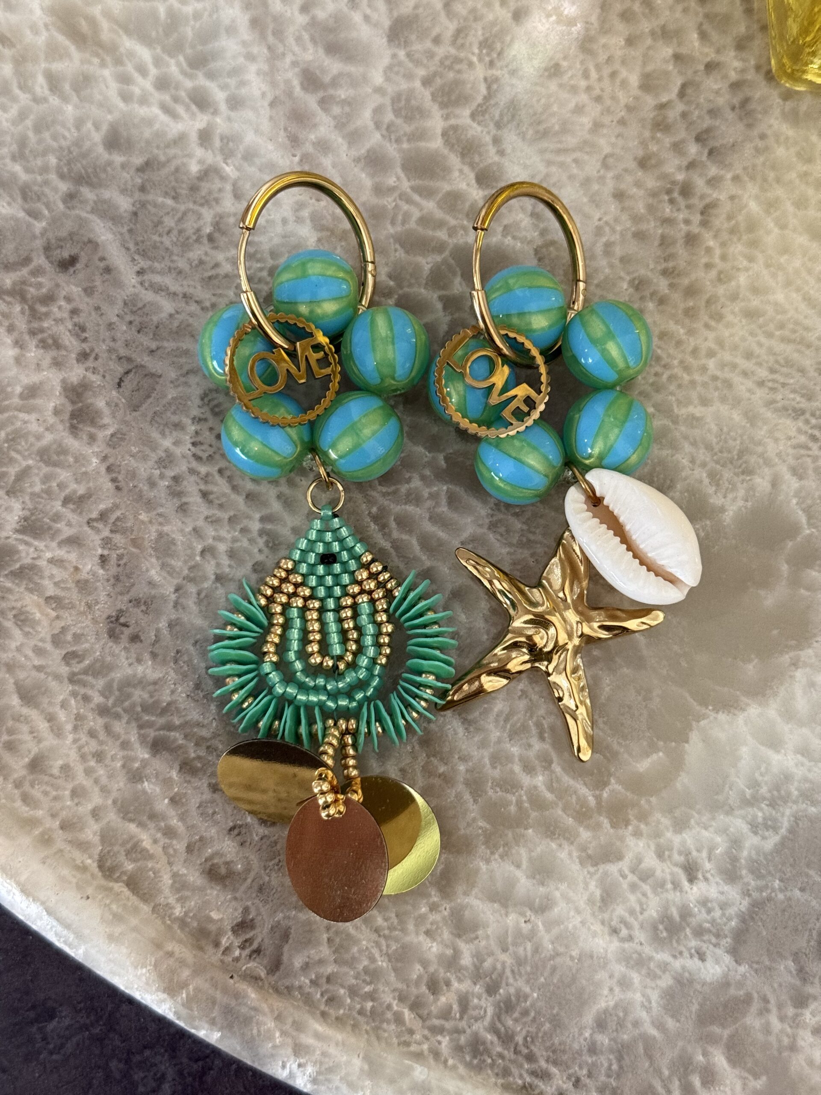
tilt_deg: -82.1
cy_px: 548
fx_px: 1518
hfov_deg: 30.3
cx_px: 410
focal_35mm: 48
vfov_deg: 39.7
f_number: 1.78
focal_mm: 6.76
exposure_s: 1/40
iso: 500
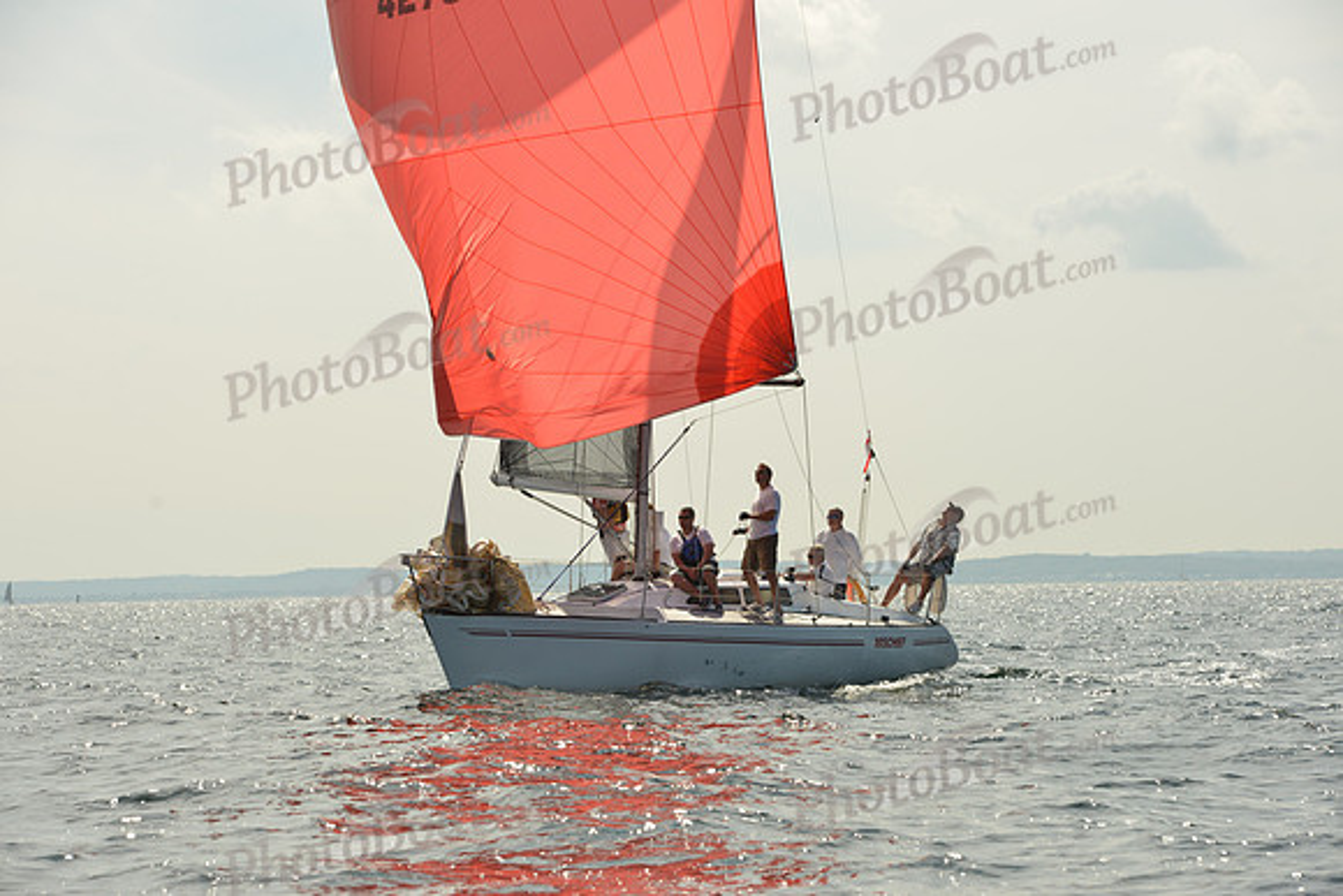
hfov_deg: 17.6
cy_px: 448
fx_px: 4328
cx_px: 672
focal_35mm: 116
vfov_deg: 11.8
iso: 320
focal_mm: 116
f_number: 8
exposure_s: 1/1600
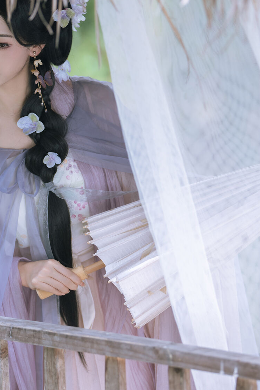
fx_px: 2177
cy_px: 156
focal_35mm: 201
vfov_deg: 10.2
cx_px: 68
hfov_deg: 6.8
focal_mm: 125
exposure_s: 1/400
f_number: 2.8
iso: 100
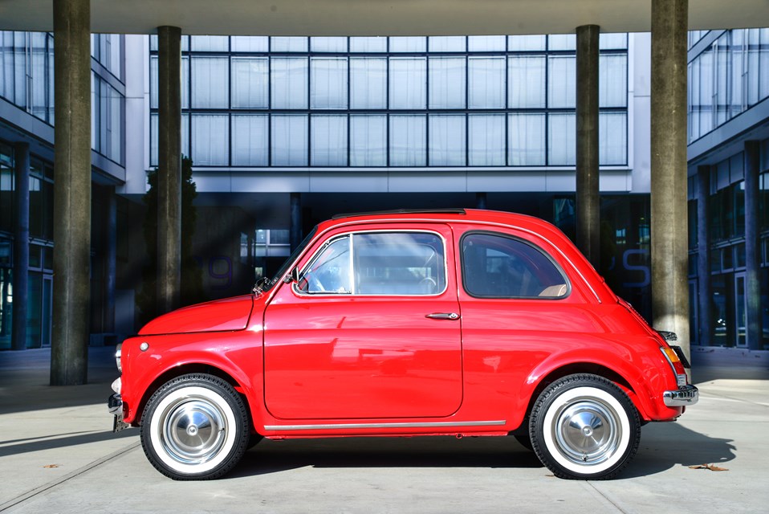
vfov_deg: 24.7
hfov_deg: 36.2
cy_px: 257
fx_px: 1176
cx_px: 384
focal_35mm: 55
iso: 100
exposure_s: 1/160
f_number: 8
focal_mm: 55
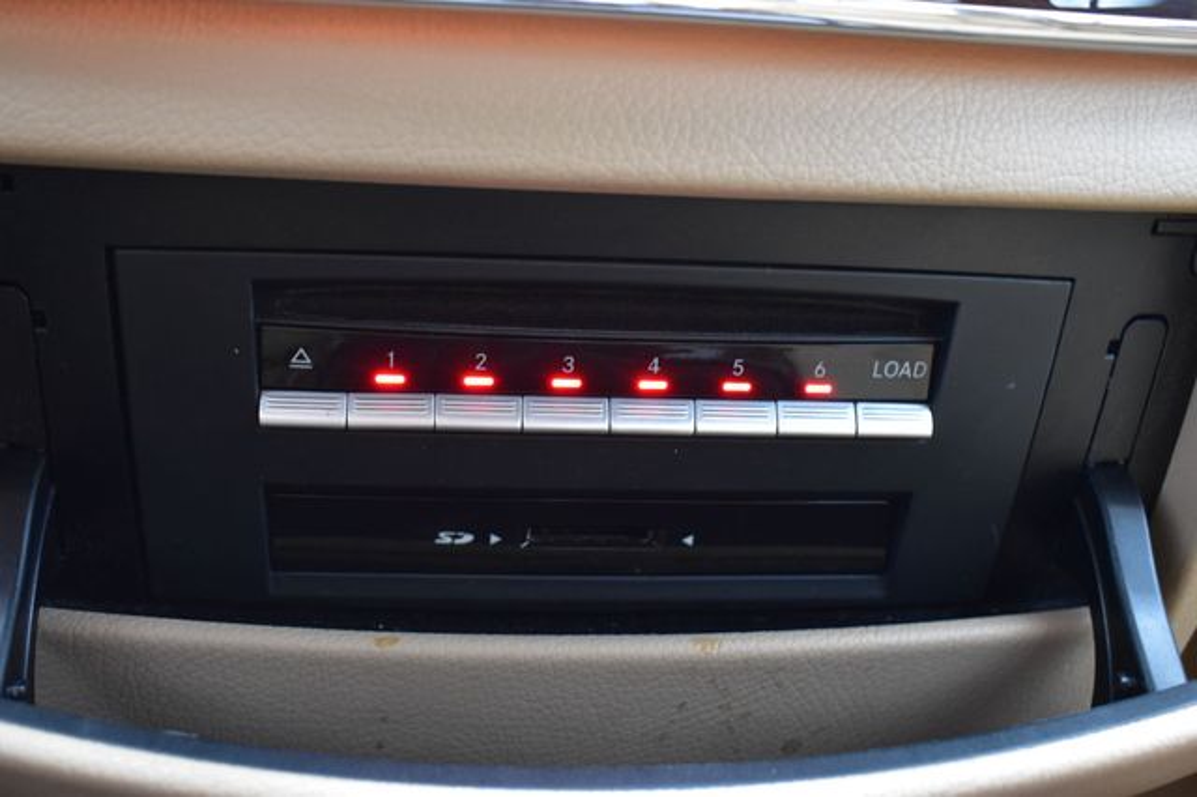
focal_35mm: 40
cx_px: 598
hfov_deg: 47.9
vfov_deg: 33.0
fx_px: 1346
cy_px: 398
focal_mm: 27
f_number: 6.3
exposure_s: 1/15
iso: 1600
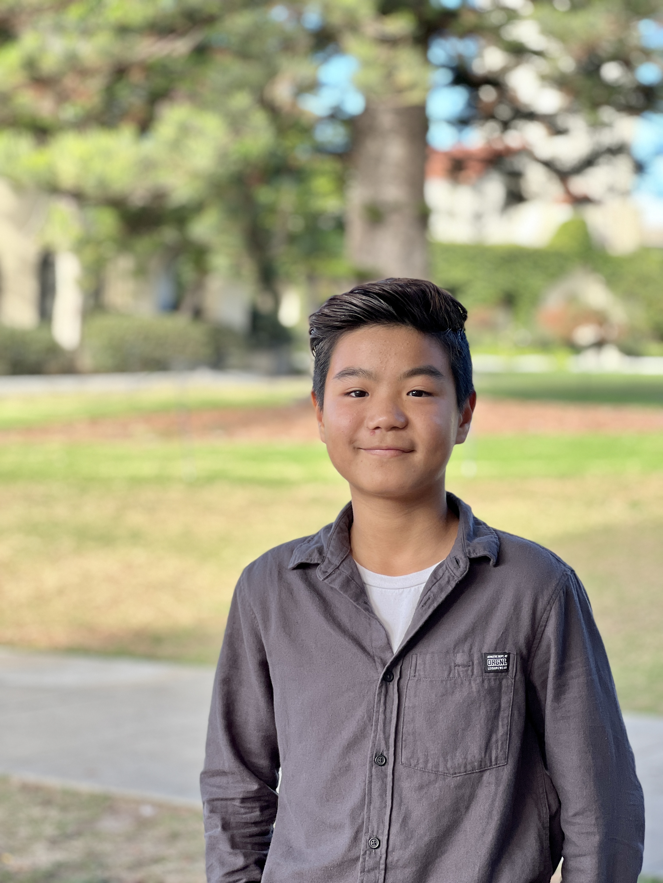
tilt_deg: -2.2
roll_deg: -2.6
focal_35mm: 77
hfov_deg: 19.1
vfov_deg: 25.3
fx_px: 1966
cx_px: 332
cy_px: 442
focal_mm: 9
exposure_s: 1/121
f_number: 2.8
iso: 50
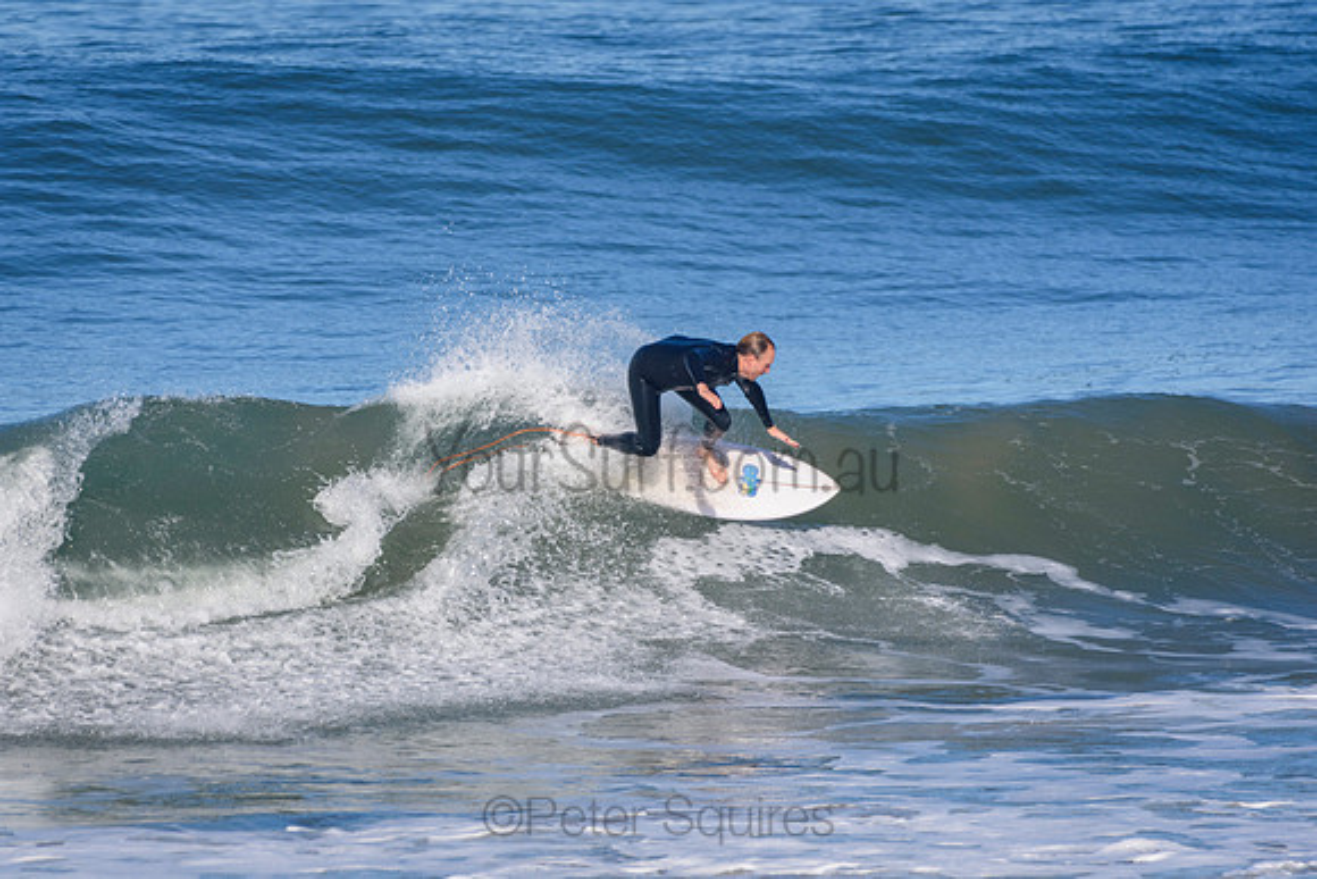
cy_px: 440
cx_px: 658
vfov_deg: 1.8
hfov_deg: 2.7
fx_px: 27443
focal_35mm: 750
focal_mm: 500
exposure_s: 1/2000
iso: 320
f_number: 5.6
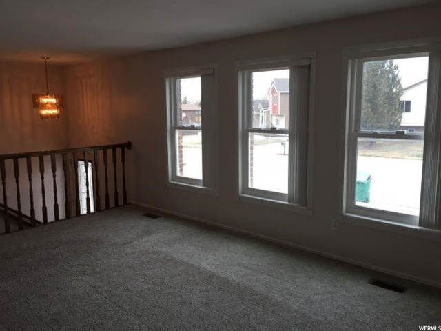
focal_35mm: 29
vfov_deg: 48.2
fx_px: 369
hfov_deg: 61.7
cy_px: 166
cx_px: 220
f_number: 2.2
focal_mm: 4.15
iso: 50
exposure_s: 1/120
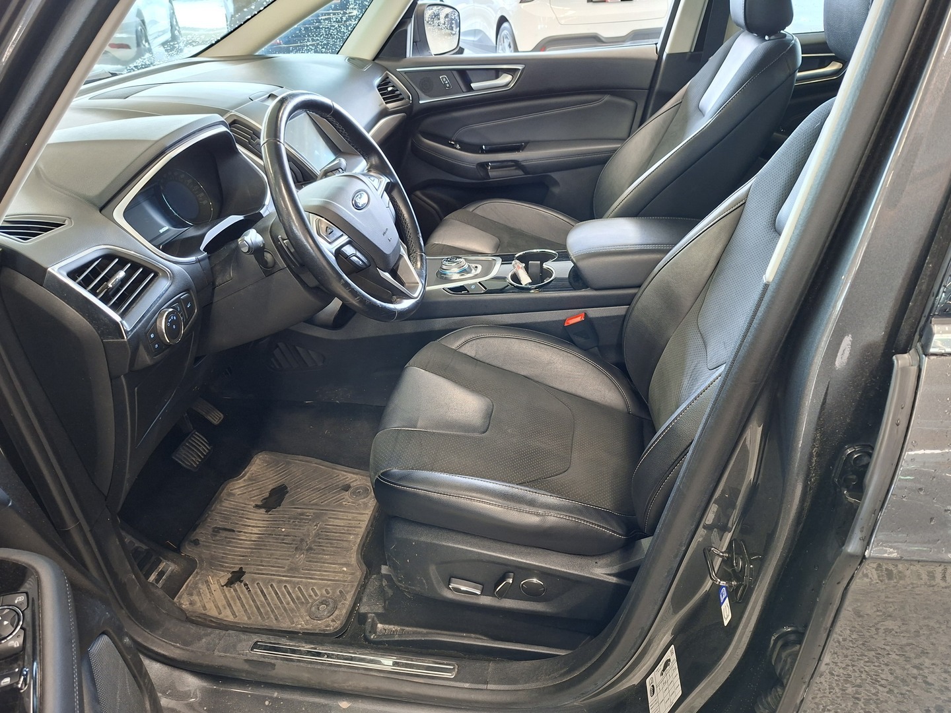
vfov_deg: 58.9
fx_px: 632
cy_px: 356
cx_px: 476
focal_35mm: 23
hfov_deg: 73.9
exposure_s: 1/33
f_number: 1.8
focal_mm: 5.54
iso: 400
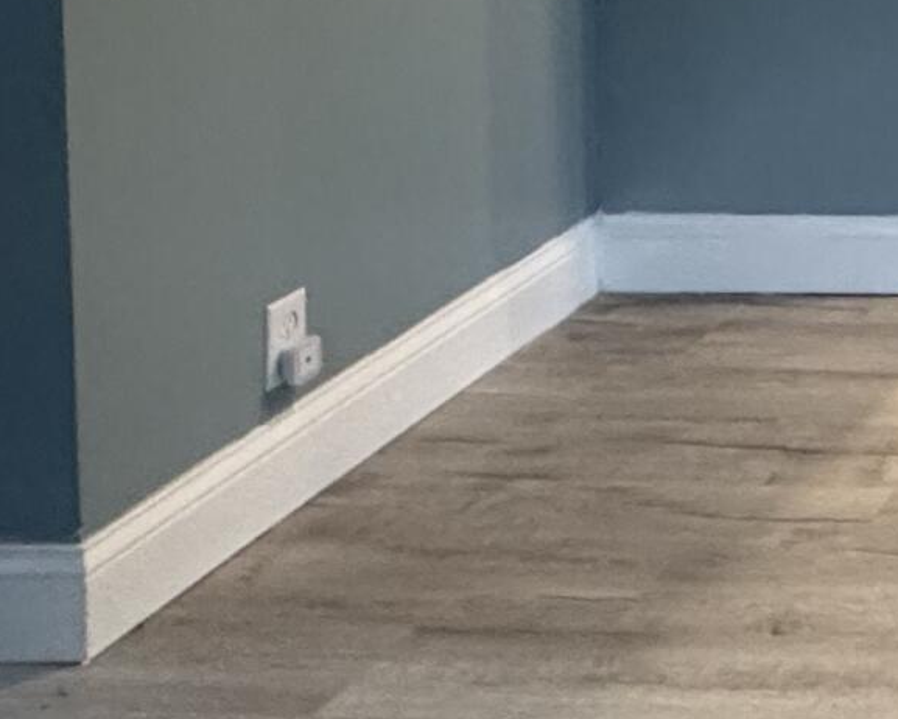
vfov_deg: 18.6
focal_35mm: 71
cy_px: -414
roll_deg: -0.8
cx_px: 1634
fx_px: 1888
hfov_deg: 19.6
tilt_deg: -2.5
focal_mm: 2.22
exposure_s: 1/60
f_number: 2.2
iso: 400
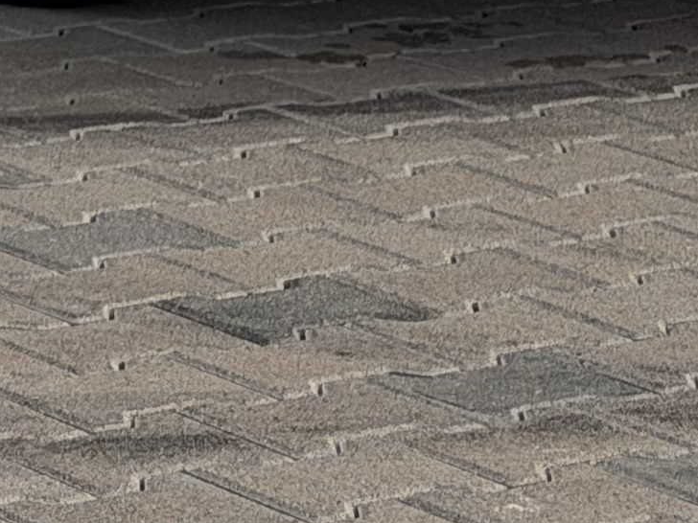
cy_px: -825
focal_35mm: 266
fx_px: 5364
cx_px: -1
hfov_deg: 7.4
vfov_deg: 5.4
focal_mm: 6.76
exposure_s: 1/5587
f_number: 1.78
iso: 64
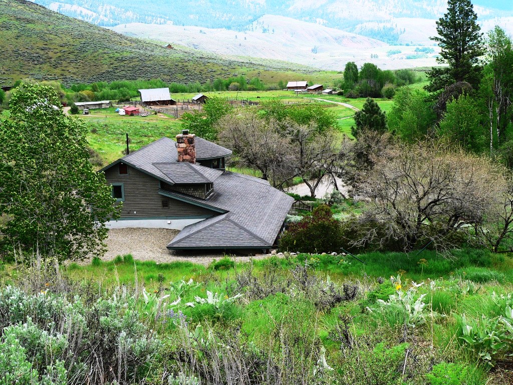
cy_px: 192
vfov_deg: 25.7
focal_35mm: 57
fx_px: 845
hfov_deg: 33.8
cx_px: 256
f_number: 4
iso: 100
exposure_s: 1/320
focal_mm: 9.4
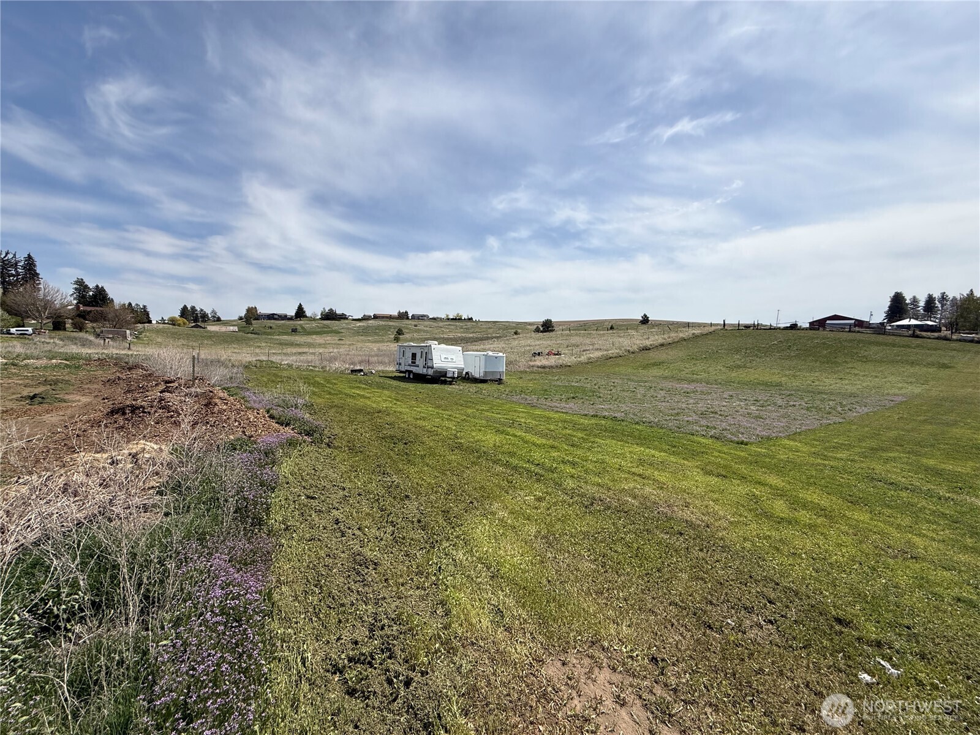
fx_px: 396
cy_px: 368
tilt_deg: -4.2
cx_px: 490
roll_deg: +0.5
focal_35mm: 14
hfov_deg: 102.1
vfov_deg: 85.7
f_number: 2.2
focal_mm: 2.22
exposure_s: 1/3663
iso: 50
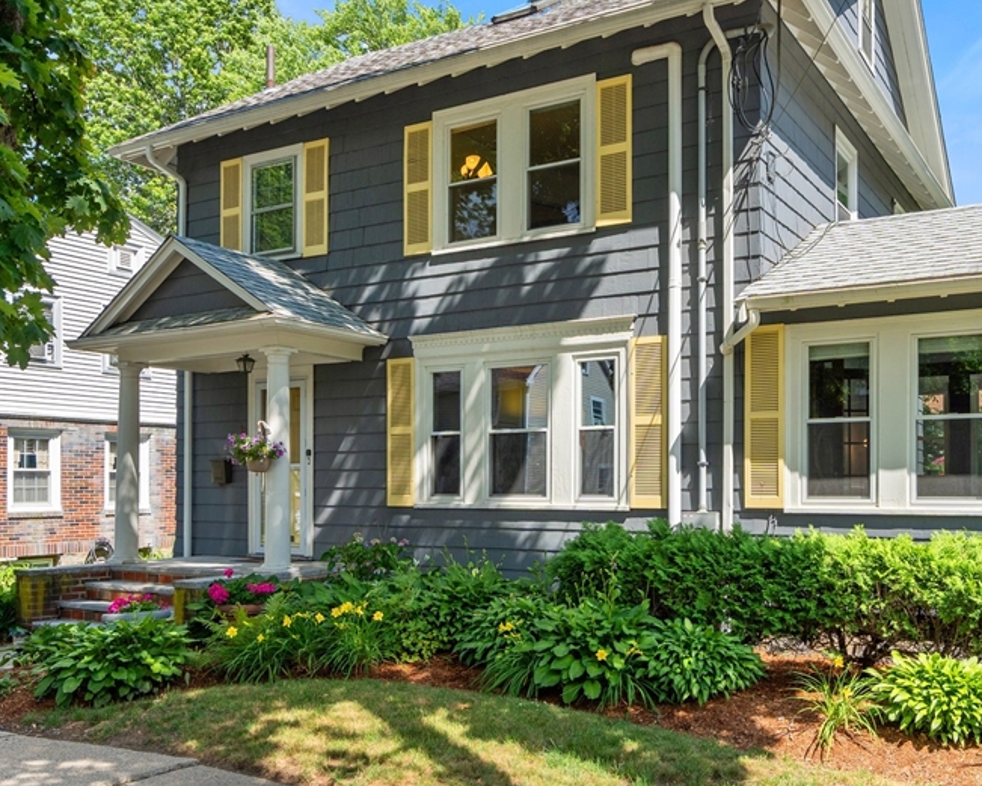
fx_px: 901
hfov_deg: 56.6
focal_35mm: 31
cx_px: 599
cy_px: 325
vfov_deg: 46.9
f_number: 7.1
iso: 400
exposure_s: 1/800
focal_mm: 21
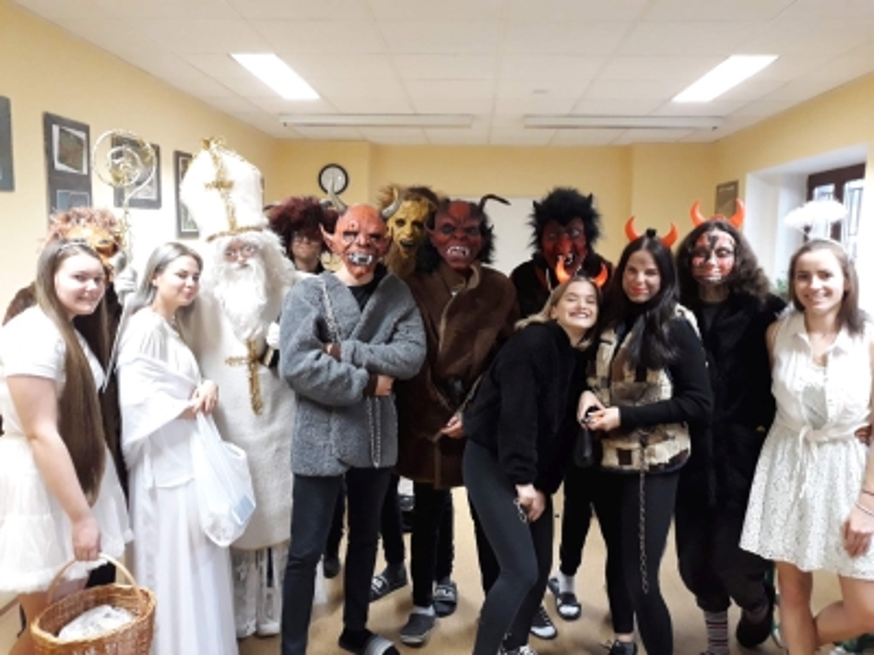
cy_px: 328
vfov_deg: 51.4
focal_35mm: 27
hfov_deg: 65.3
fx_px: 682
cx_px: 437
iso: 320
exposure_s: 1/25
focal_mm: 3.71
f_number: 1.7
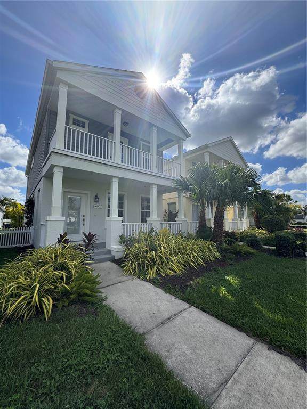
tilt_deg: +6.3
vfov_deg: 102.1
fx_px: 166
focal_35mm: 14
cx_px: 154
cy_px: 204
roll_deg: +0.1
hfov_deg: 85.7
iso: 50
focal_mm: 2.22
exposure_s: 1/1672
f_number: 2.2
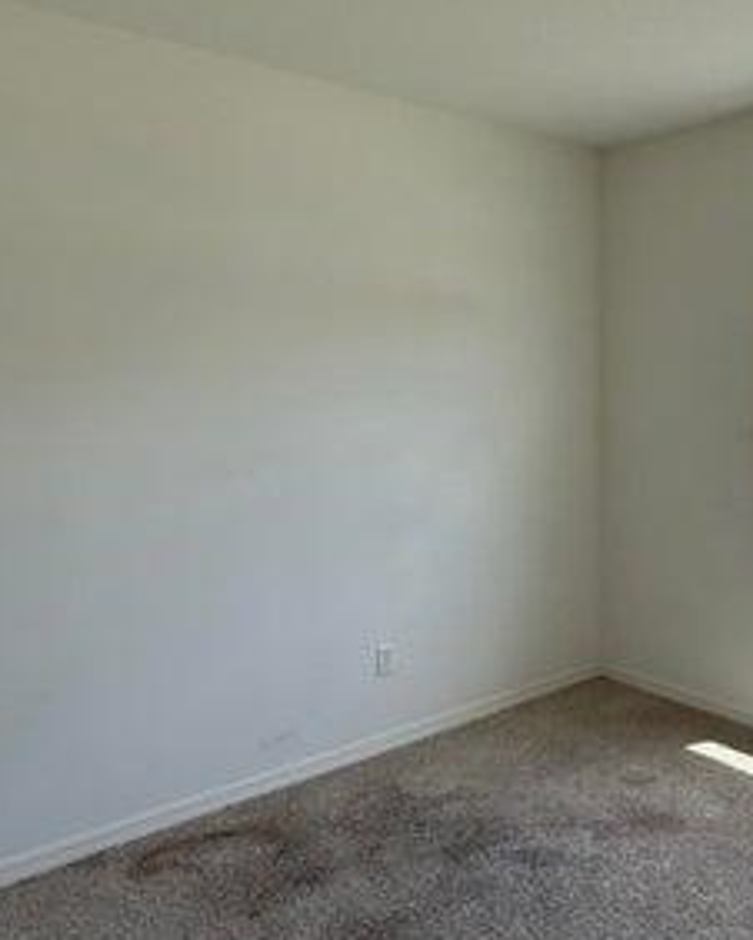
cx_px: 573
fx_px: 863
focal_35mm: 31
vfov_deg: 57.1
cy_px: 497
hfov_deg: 45.4
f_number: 2.2
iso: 64
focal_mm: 2.22
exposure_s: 1/298
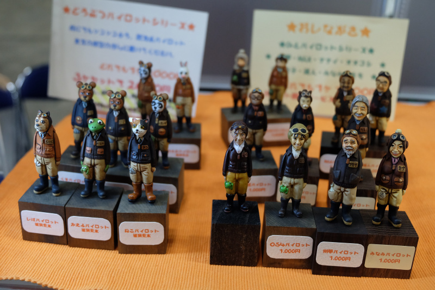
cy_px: 145
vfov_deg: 33.4
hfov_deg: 48.5
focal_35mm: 40
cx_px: 218
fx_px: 483
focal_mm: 26.9
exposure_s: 1/125
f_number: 4.5
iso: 1600
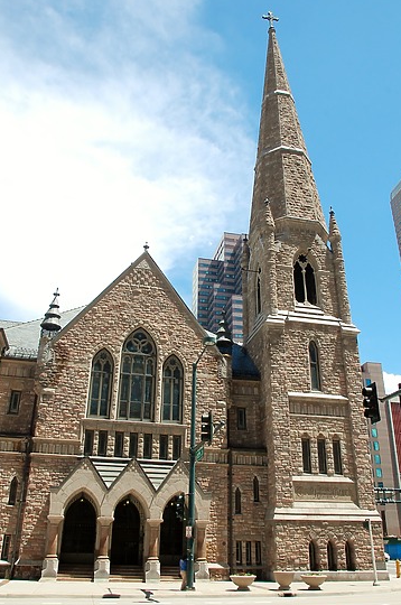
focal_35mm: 30
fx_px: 503
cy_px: 305
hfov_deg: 43.5
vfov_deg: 62.0
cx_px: 200
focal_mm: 18
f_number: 10
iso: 320
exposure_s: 1/250
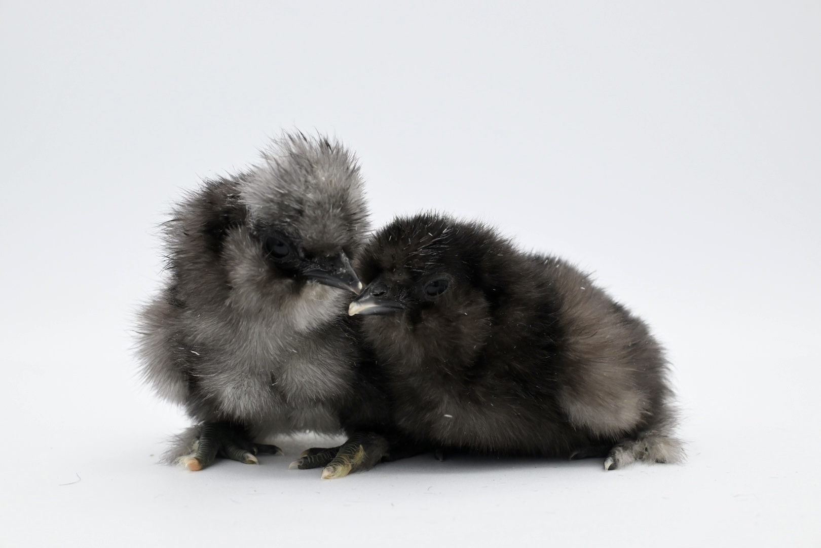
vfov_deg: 30.8
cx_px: 410
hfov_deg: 45.0
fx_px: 992
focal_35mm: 44
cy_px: 274
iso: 800
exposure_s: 1/250
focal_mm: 29
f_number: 10
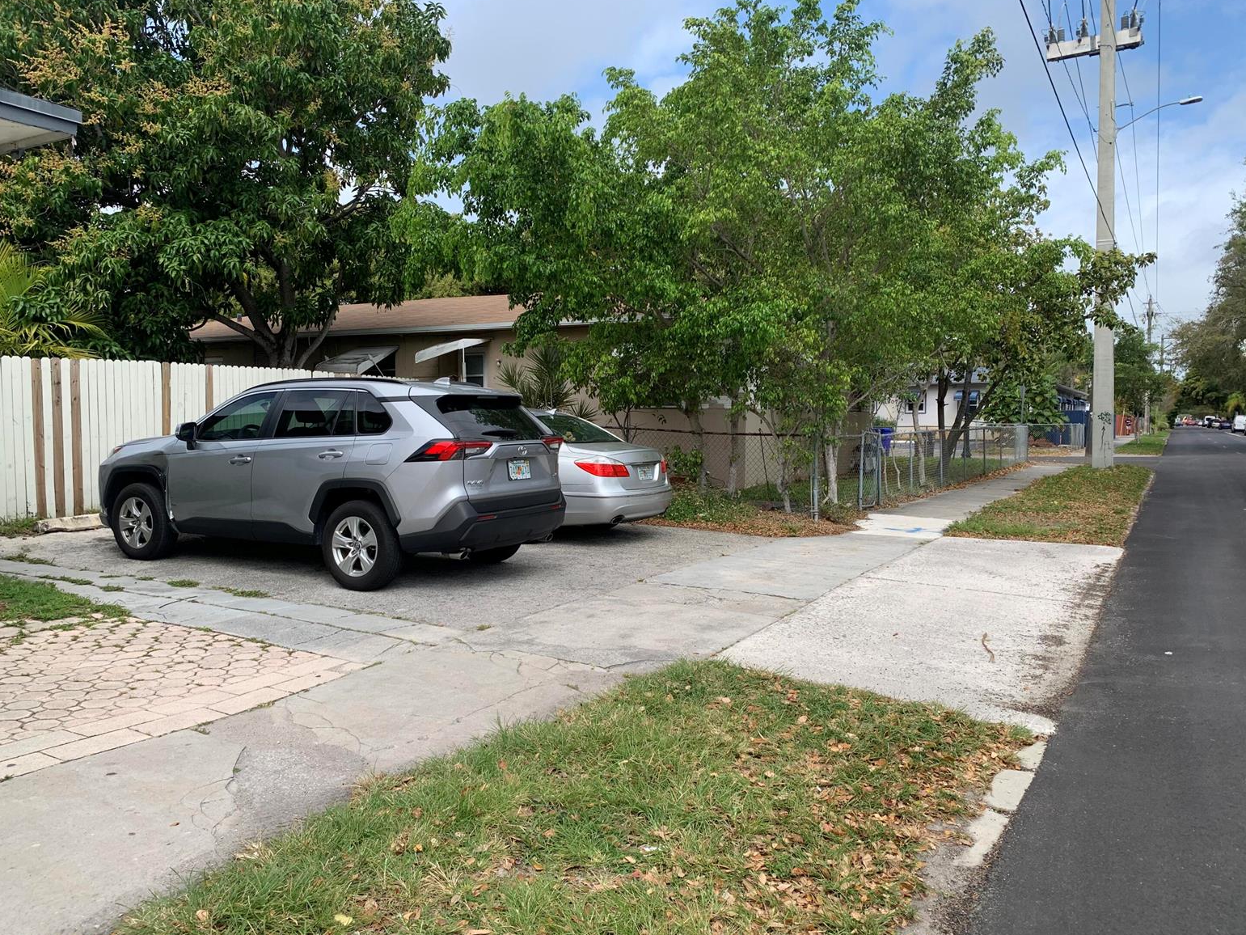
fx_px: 972
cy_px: 473
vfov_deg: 51.4
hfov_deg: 65.3
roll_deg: -0.6
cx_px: 606
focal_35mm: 27
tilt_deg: -2.6
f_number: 1.8
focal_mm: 4.25
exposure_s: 1/1661
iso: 25
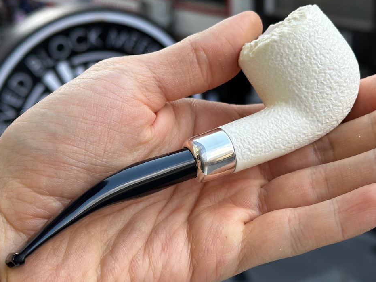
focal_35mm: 66
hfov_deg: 29.4
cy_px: 137
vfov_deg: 22.2
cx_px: 191
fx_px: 717
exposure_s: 1/235
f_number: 1.78
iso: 50
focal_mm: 6.86
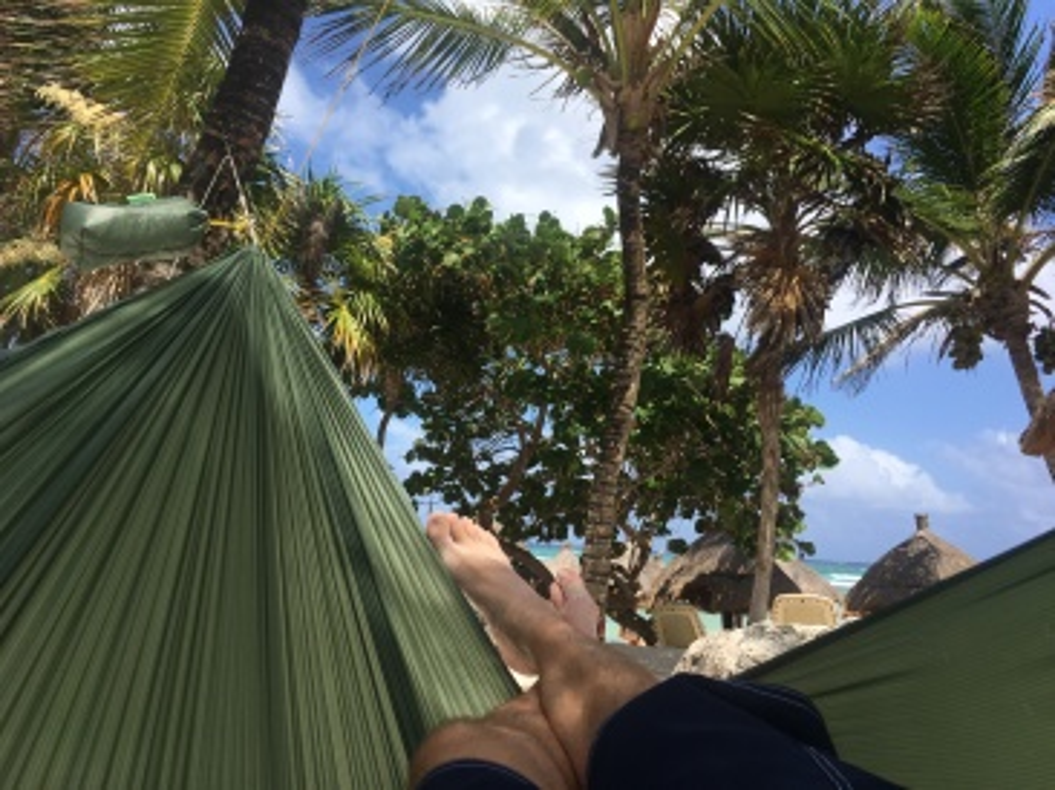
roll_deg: -0.5
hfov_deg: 61.7
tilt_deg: +8.3
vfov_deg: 48.2
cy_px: 395
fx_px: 883
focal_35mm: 29
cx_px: 528
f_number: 2.2
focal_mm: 4.15
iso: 25
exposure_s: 1/1570
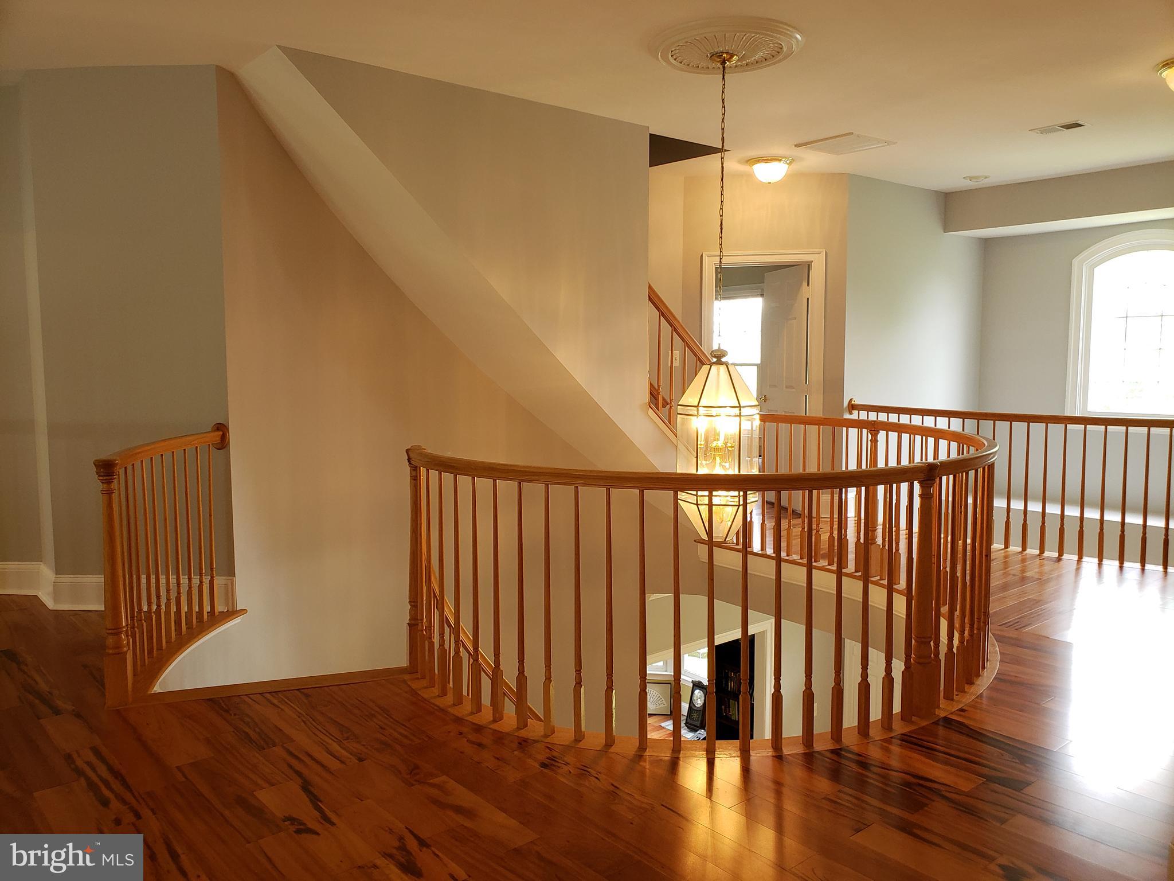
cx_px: 587
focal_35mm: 26
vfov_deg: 53.1
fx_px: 882
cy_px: 440
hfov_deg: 67.3
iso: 200
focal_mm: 4.3
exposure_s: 1/60
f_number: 2.4
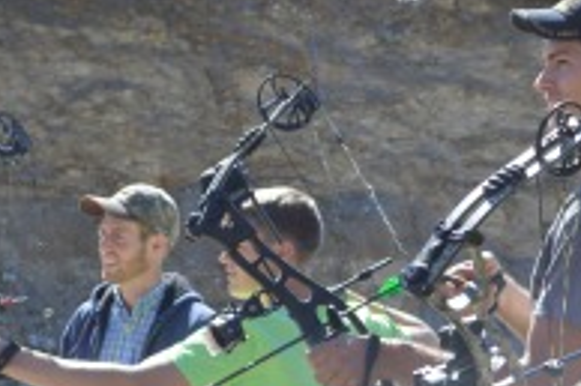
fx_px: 2499
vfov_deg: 8.8
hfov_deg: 13.2
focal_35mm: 155
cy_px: 203
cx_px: 443
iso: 100
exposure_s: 1/160
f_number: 6.3
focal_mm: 40
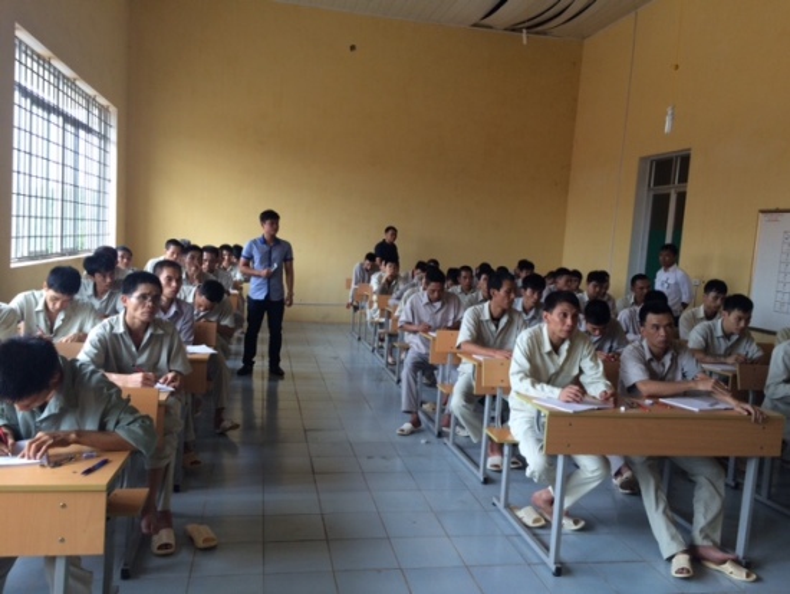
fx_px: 662
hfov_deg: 61.6
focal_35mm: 29
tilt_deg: -8.1
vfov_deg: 48.3
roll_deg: -3.6
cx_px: 395
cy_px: 297
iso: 50
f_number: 2.2
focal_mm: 4.15
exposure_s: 1/120
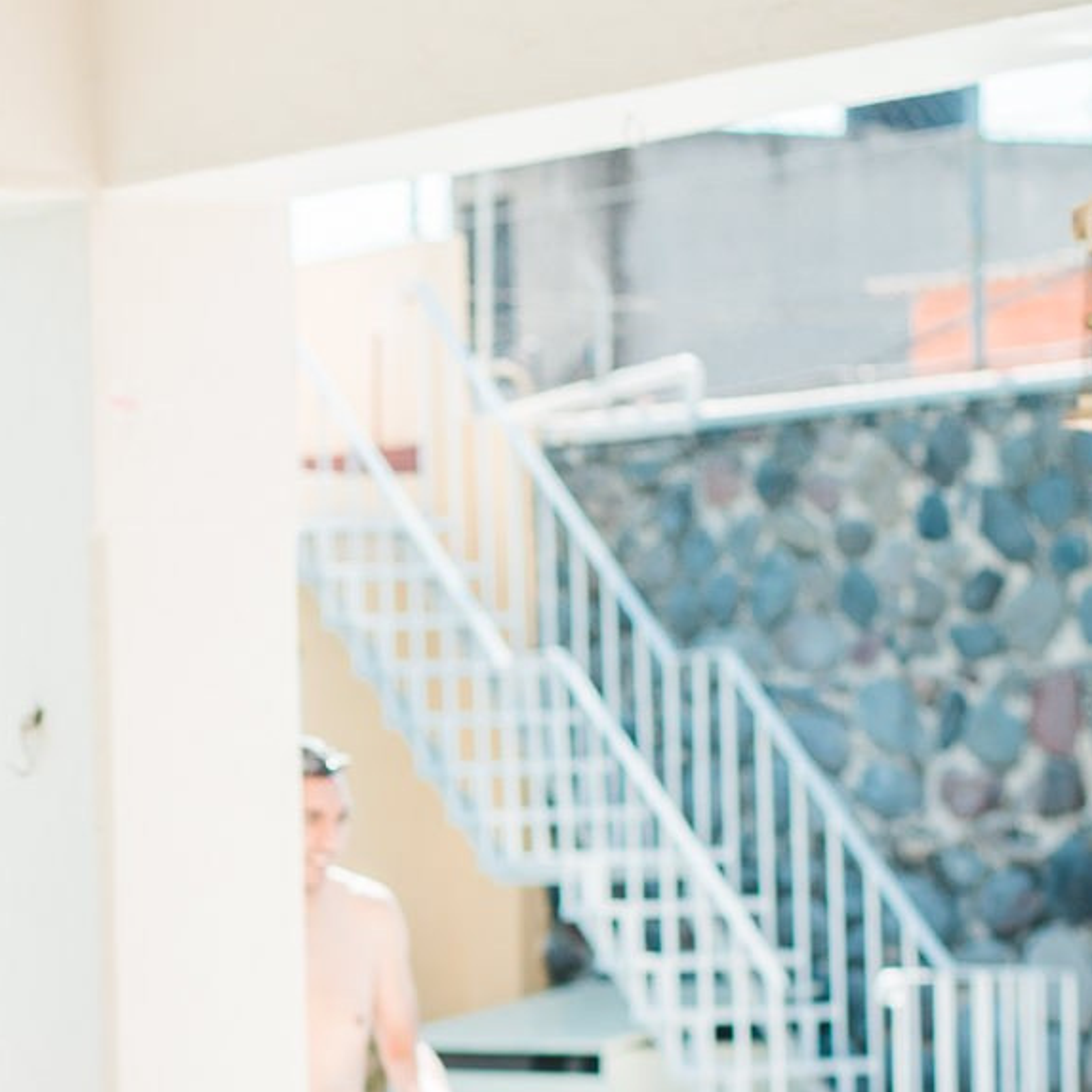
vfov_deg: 11.3
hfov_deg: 11.3
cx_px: -131
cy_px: 1179
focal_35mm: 152
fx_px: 5425
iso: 100
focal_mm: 50
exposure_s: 1/1250
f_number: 2.5
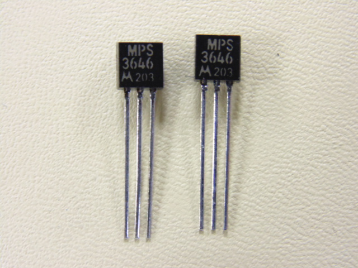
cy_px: 134
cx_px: 179
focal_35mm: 79
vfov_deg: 18.7
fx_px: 817
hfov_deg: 24.7
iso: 400
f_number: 4.3
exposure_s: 1/15
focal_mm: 14.1
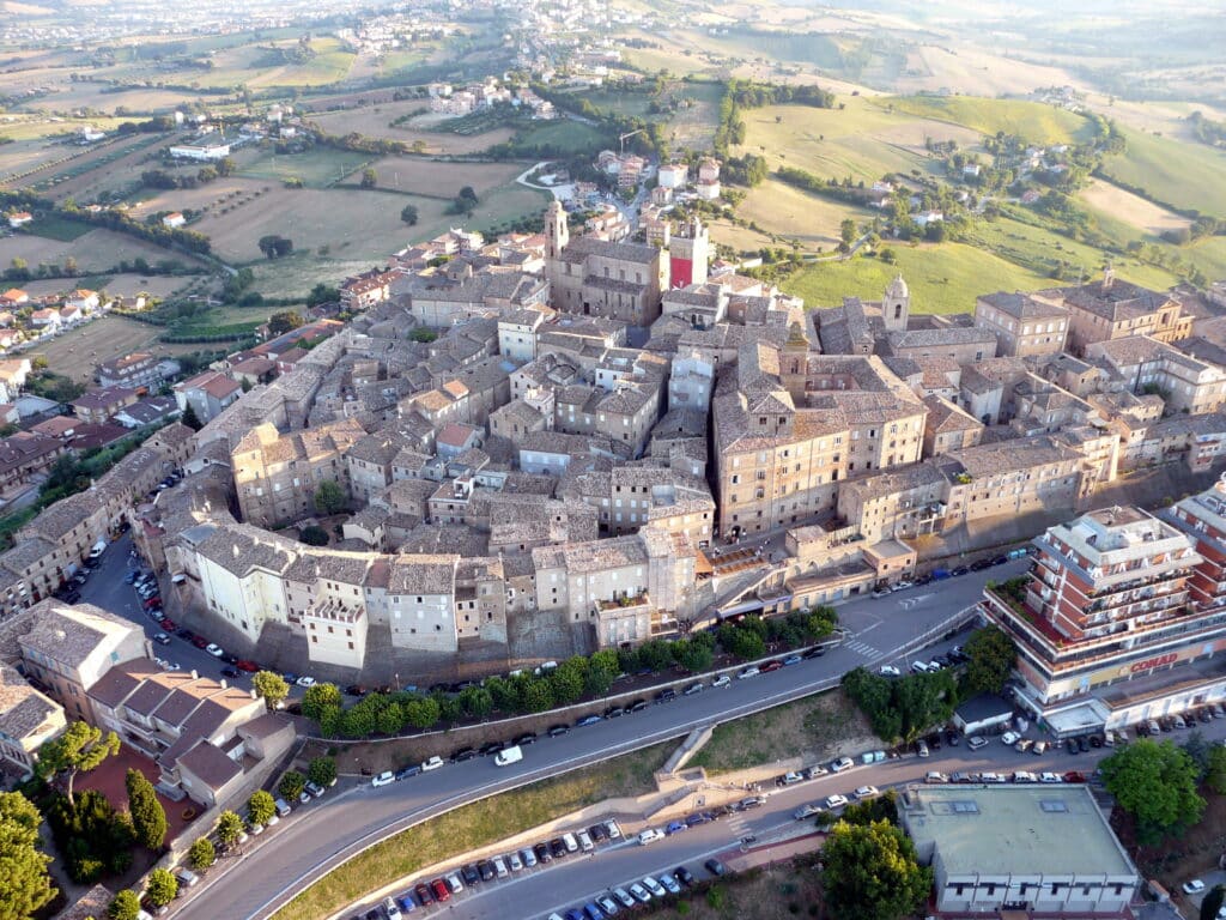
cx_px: 613
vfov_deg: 49.7
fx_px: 992
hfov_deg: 63.4
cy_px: 460
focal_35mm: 28
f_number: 2.8
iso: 100
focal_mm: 4.6
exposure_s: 1/100
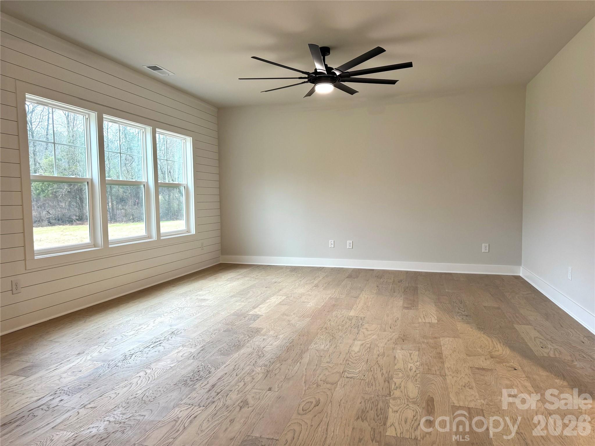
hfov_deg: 71.6
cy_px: 223
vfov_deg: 56.8
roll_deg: -0.1
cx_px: 298
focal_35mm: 24
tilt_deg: -4.4
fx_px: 413
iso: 125
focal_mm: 6.76
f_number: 1.78
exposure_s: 1/60
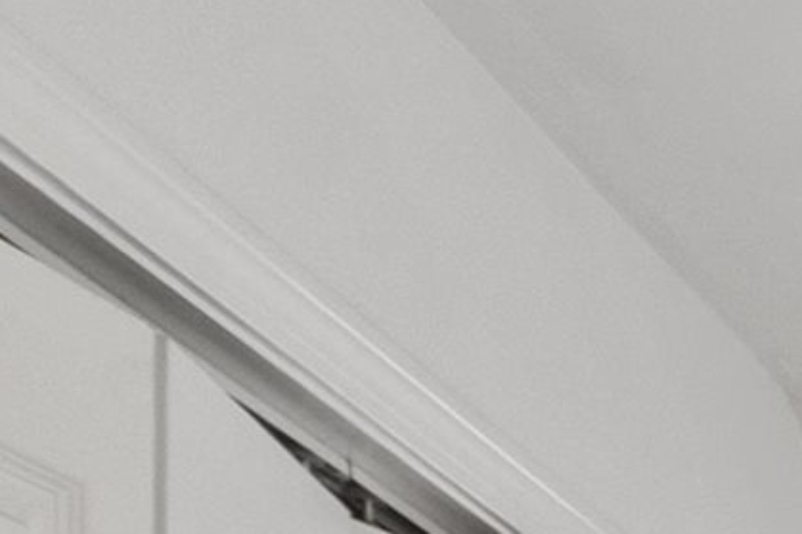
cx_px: 2492
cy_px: 1585
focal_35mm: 110
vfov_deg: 9.7
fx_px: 2449
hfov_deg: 10.9
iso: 320
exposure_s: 1
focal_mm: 10
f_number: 8
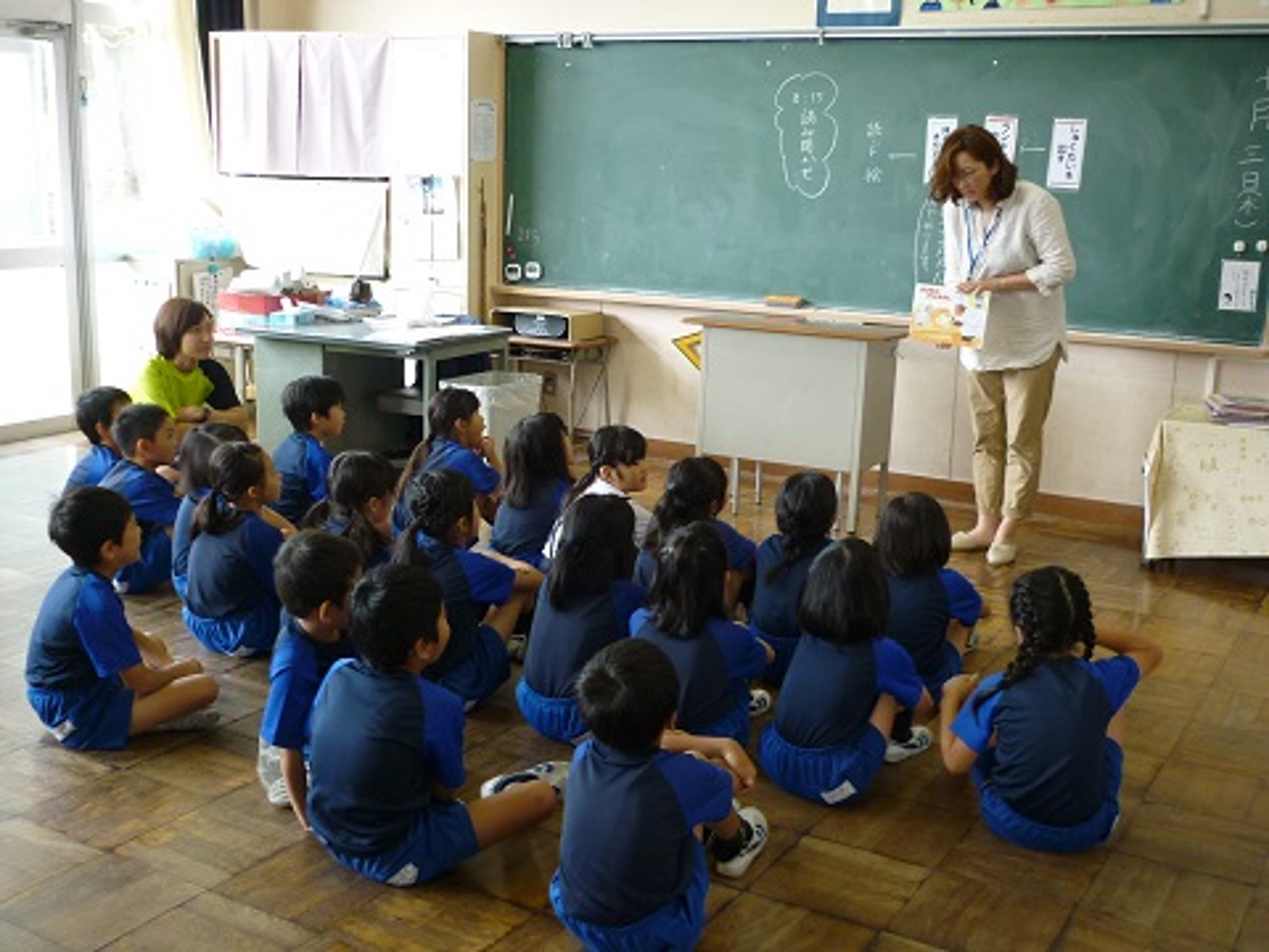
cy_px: 476
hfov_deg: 49.0
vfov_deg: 37.7
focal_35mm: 38
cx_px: 634
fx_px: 1393
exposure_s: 1/30
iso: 160
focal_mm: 5.5
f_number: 2.8
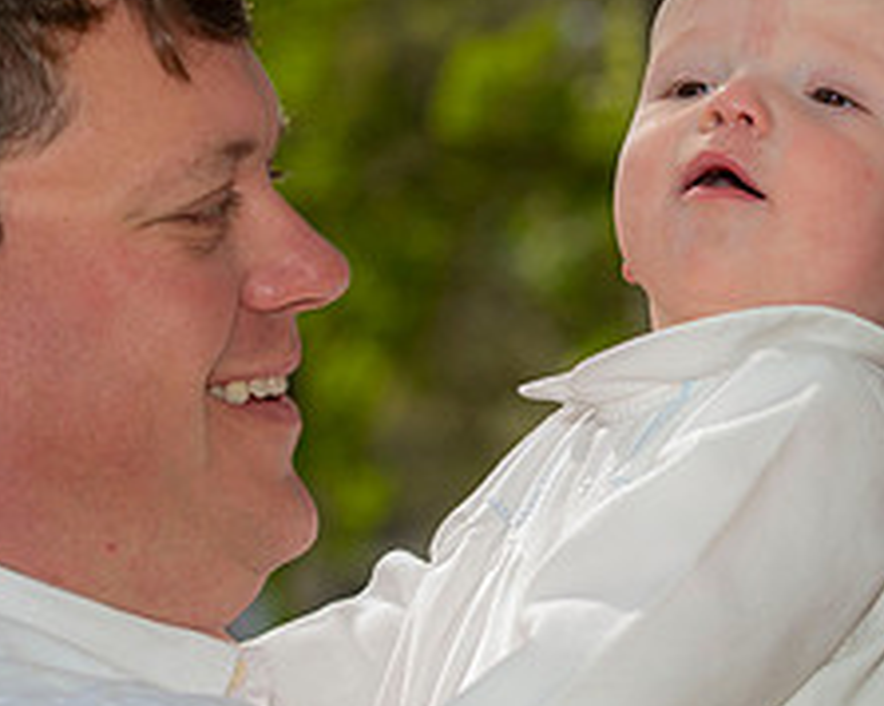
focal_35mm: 220
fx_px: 5751
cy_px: 389
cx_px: 642
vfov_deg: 7.0
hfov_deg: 8.8
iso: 50
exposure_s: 1/250
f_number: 5
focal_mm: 86
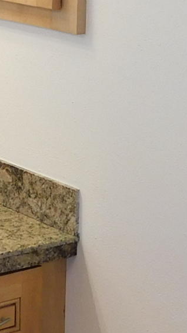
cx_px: 59
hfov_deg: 9.1
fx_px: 1172
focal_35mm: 133
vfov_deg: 16.0
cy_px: 41
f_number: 3
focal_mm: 4
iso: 125
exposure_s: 1/40
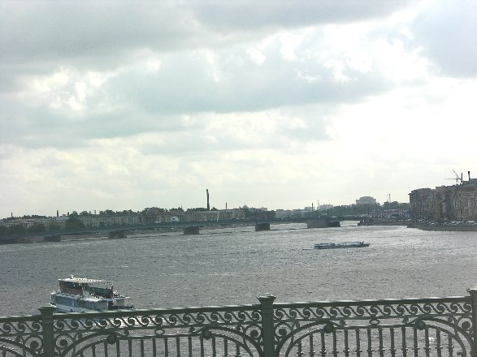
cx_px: 238
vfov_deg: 14.8
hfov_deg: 19.6
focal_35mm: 100
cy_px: 178
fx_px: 1378
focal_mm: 25.4
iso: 50
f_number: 6.5
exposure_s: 1/196
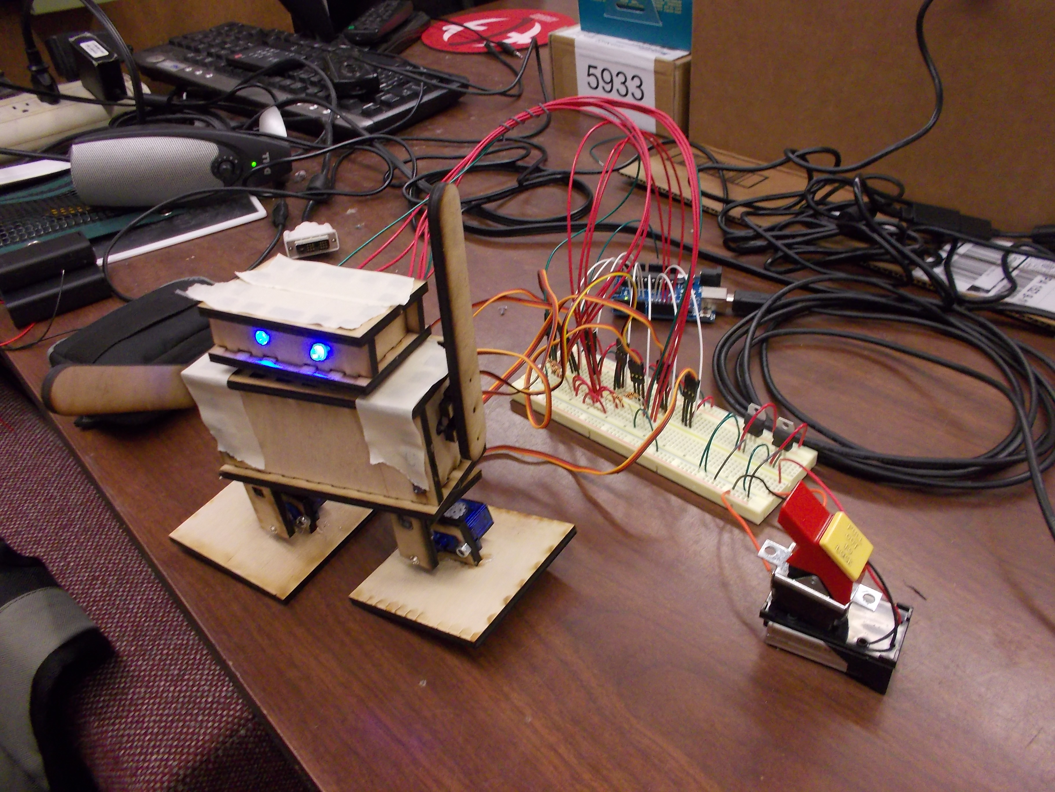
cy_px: 396
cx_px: 528
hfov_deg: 61.7
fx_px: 884
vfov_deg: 48.2
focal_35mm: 29
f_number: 3.3
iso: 200
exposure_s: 1/25
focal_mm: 4.1
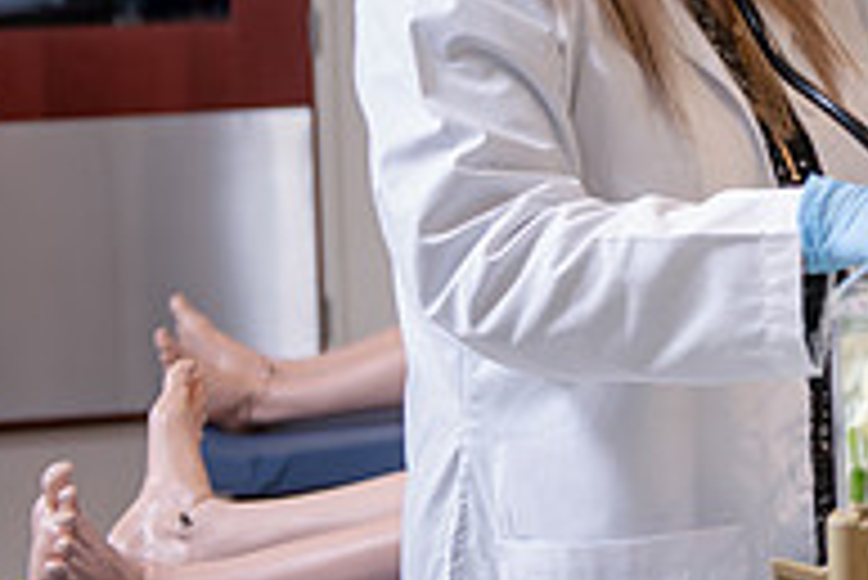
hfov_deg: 13.5
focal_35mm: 144
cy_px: -34
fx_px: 3474
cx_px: 1273
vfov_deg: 9.5
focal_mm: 48
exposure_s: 1/160
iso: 500
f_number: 3.5
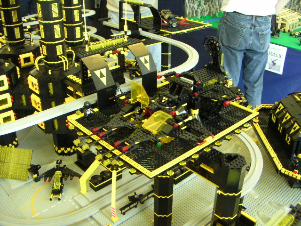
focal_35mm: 37
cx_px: 150
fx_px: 322
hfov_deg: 50.1
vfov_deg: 38.7
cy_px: 113
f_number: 2.8
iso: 400
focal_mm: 4.8
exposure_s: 1/20
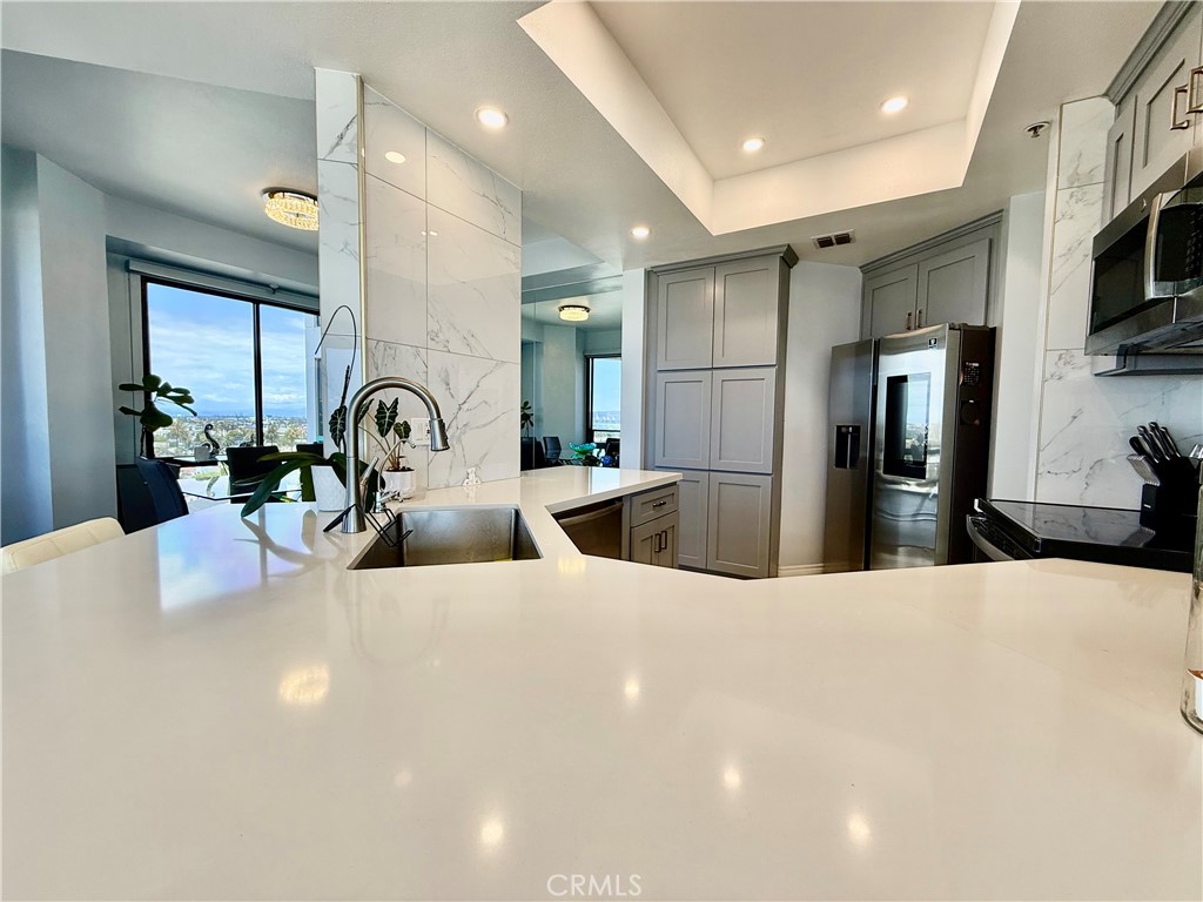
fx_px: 487
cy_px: 451
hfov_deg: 102.1
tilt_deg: -3.4
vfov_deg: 85.7
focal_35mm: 14
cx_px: 602
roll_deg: -0.8
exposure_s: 1/120
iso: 80
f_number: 2.2
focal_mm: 2.22
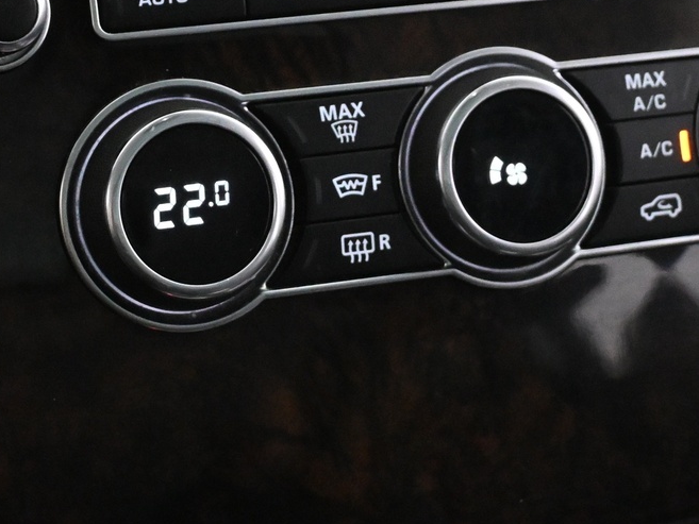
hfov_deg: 15.4
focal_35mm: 128
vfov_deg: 11.5
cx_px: 353
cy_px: 14
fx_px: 2585
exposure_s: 1/60
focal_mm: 36
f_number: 5.3
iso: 7200
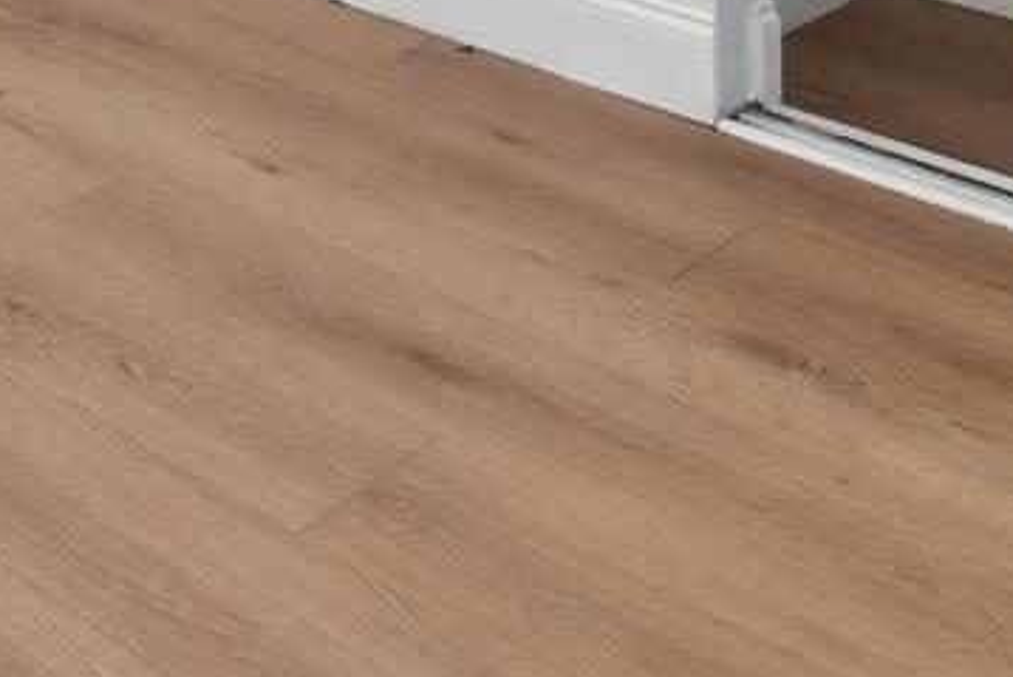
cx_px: -532
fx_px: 1886
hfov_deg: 23.6
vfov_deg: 15.4
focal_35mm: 67
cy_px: -756
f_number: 7.1
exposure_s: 1/15
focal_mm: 10
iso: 100
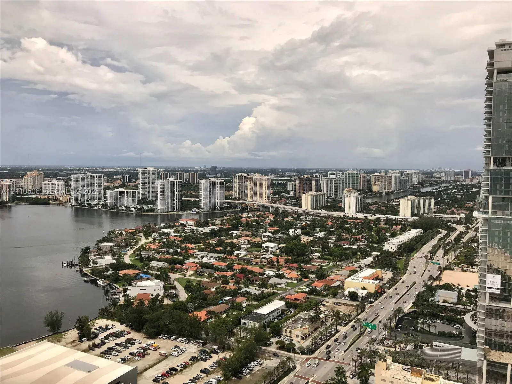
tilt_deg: -2.8
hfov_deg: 63.4
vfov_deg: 49.7
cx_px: 256
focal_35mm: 28
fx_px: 414
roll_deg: -2.0
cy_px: 192
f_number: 1.8
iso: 20
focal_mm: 3.99
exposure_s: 1/5650
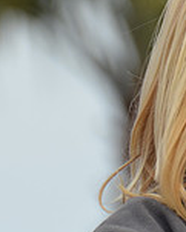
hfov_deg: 1.2
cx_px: 172
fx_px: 8538
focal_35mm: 1242
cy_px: 94
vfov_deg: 1.6
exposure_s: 1/640
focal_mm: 230
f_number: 6.3
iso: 200
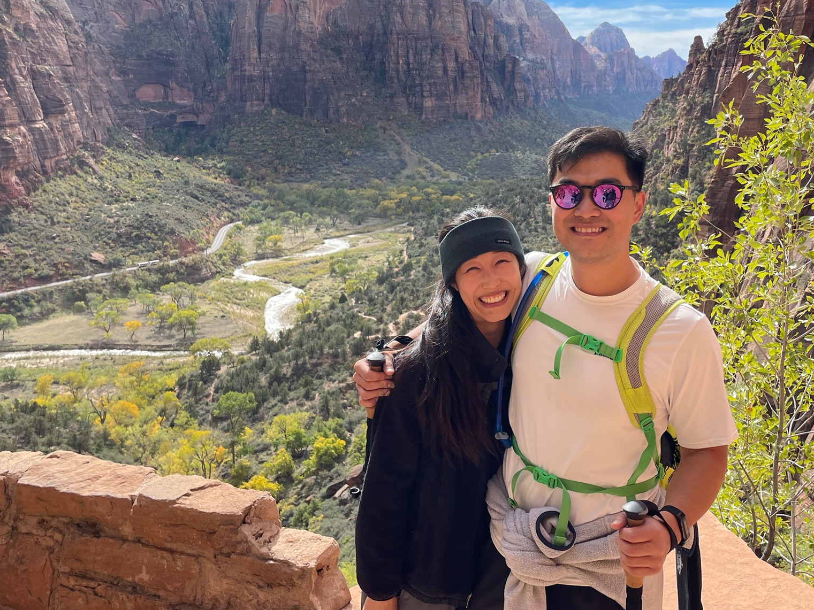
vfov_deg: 40.3
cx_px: 483
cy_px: 216
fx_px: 823
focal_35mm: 35
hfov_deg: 52.3
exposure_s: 1/1490
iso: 32
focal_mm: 4.2
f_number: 1.6
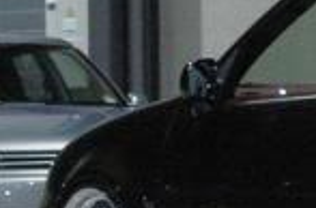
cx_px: 544
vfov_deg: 4.4
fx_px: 2721
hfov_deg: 6.5
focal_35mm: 311
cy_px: 134
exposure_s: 1/30
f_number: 4
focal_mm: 38
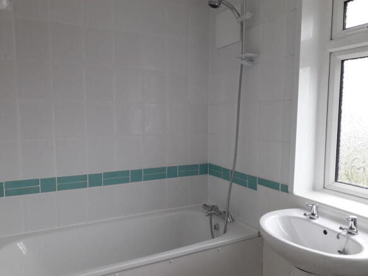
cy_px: 138
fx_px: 287
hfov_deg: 65.3
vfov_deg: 51.3
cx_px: 184
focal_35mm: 27
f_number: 1.9
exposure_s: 1/100
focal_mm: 3.6
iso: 50
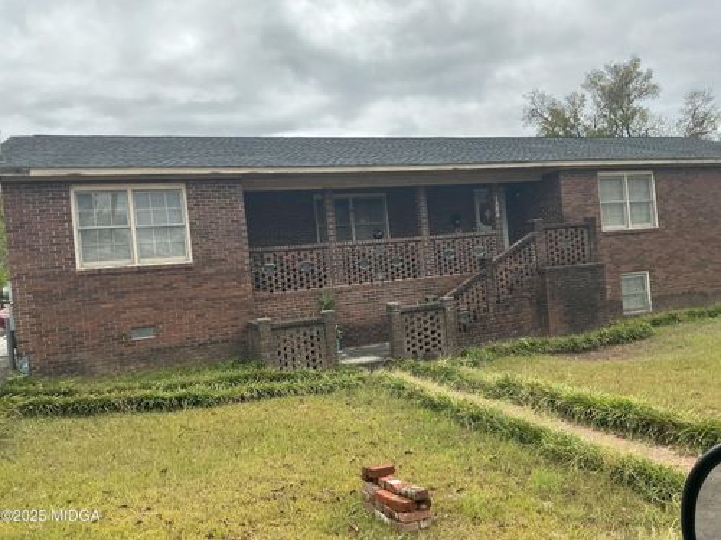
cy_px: 270
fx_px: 604
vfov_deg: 48.2
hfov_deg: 61.7
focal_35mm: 29
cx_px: 360
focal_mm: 3
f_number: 1.8
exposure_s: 1/355
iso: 25
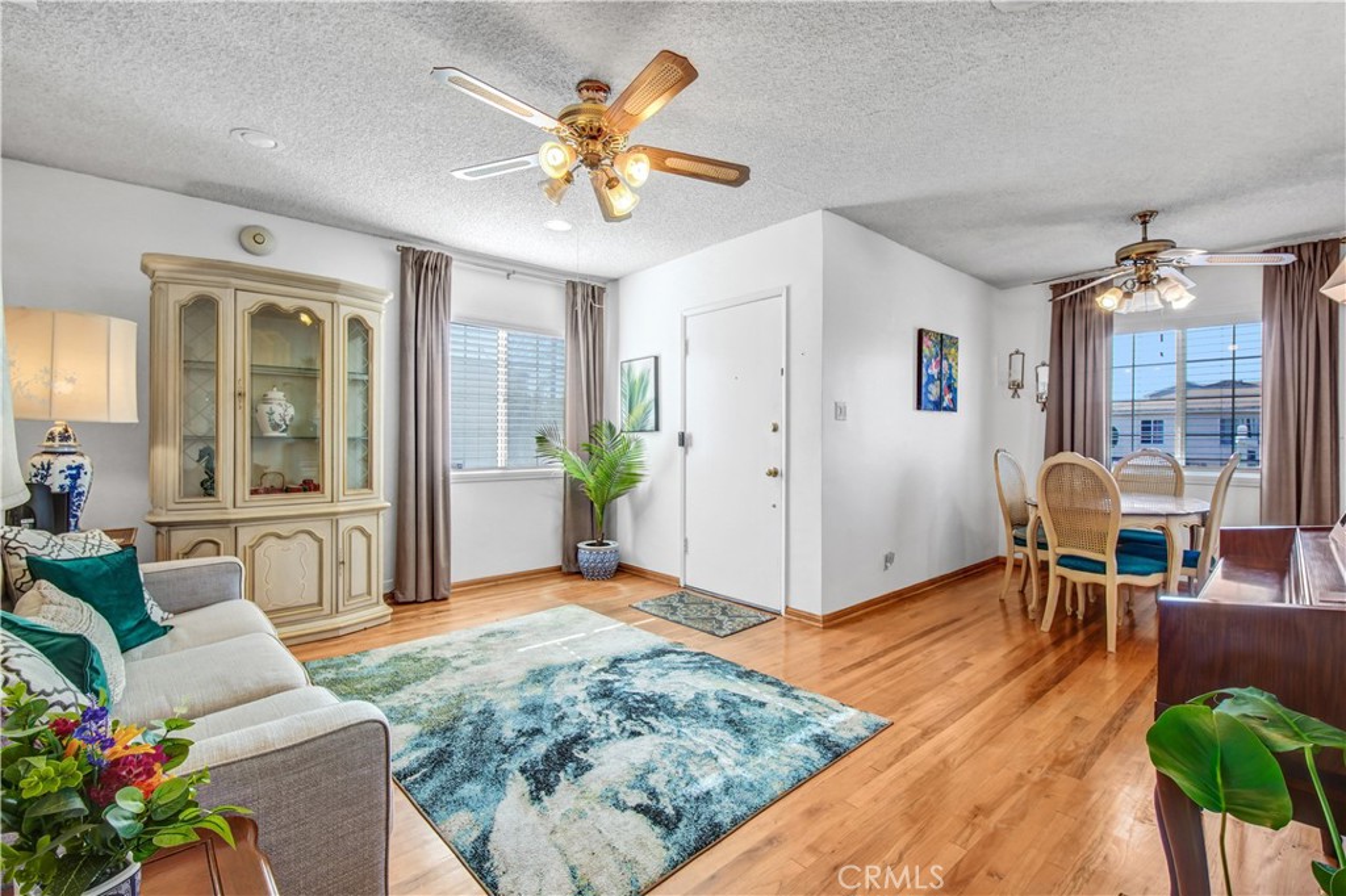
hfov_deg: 100.4
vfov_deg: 77.3
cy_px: 448
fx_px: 561
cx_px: 673
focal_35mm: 15
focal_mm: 10
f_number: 9
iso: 400
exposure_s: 1/20
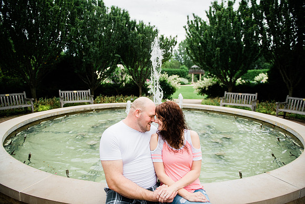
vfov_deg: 53.2
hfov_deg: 73.7
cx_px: 152
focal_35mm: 24
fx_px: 203
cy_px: 102
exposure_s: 1/160
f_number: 2.8
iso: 200
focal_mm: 24
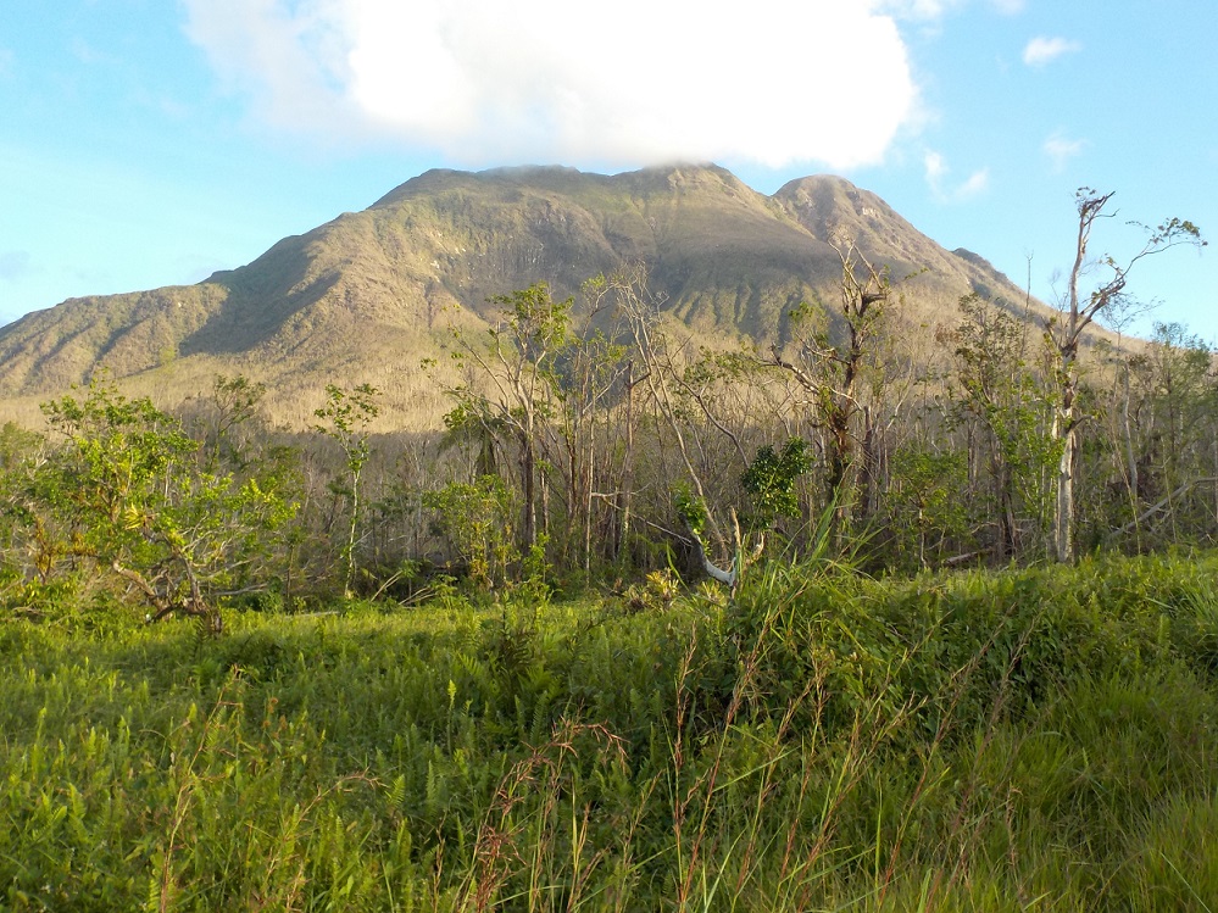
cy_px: 456
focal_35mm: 38
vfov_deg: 37.7
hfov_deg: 49.0
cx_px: 609
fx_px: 1337
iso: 125
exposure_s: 1/250
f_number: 3.7
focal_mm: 5.2
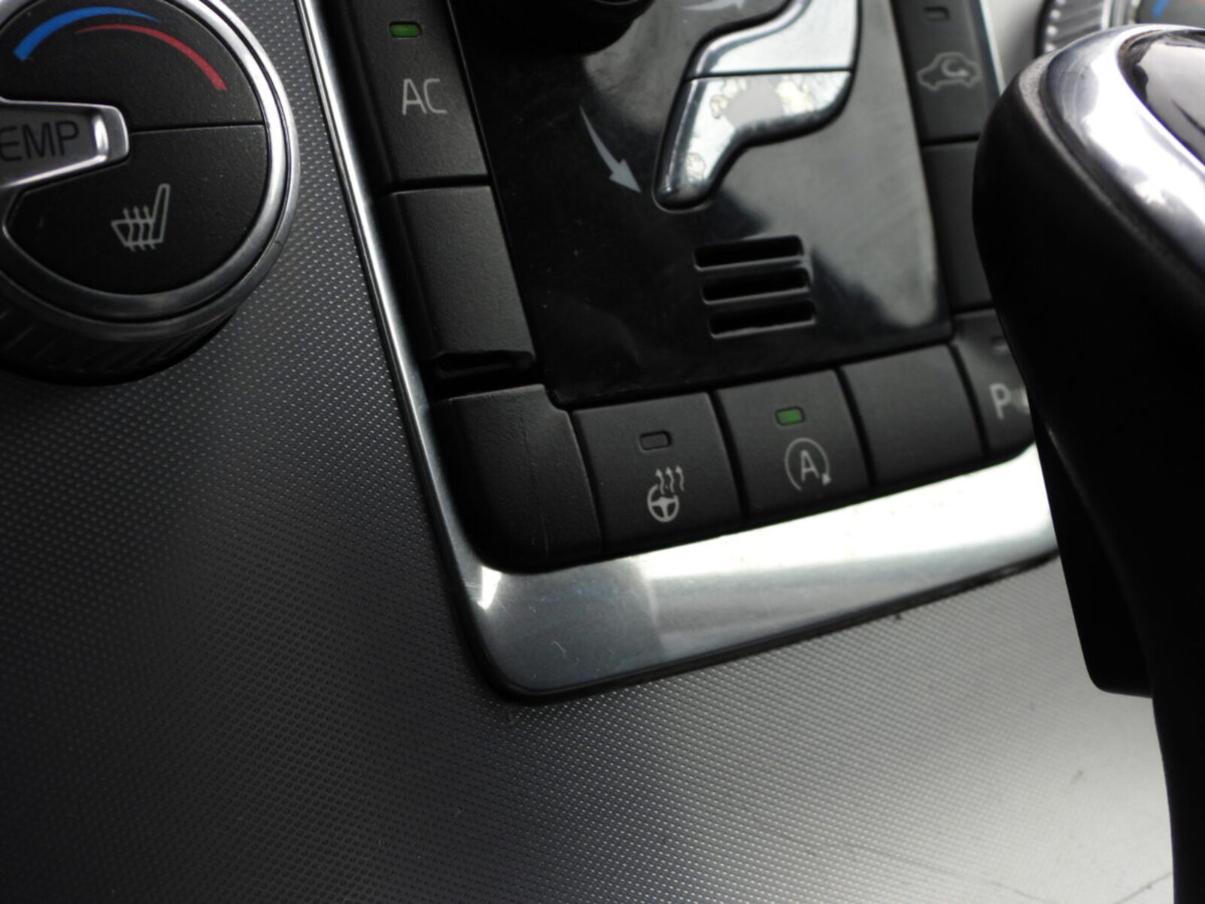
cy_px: 452
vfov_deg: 26.6
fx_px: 1915
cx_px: 602
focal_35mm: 55
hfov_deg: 34.9
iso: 100
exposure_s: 1/160
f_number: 3.5
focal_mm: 9.8
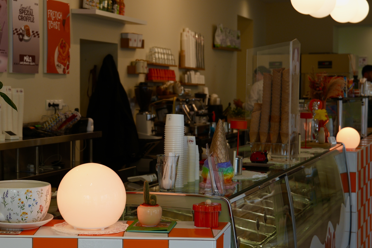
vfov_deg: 19.2
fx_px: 734
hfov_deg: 28.2
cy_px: 112
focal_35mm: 71
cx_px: 117
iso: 100
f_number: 2.8
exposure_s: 1/60
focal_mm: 26
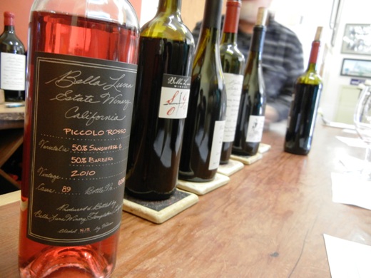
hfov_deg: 60.0
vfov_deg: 46.8
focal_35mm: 30
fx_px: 322
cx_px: 186
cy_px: 139
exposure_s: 1/9.1
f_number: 3.5
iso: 400
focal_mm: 5.4
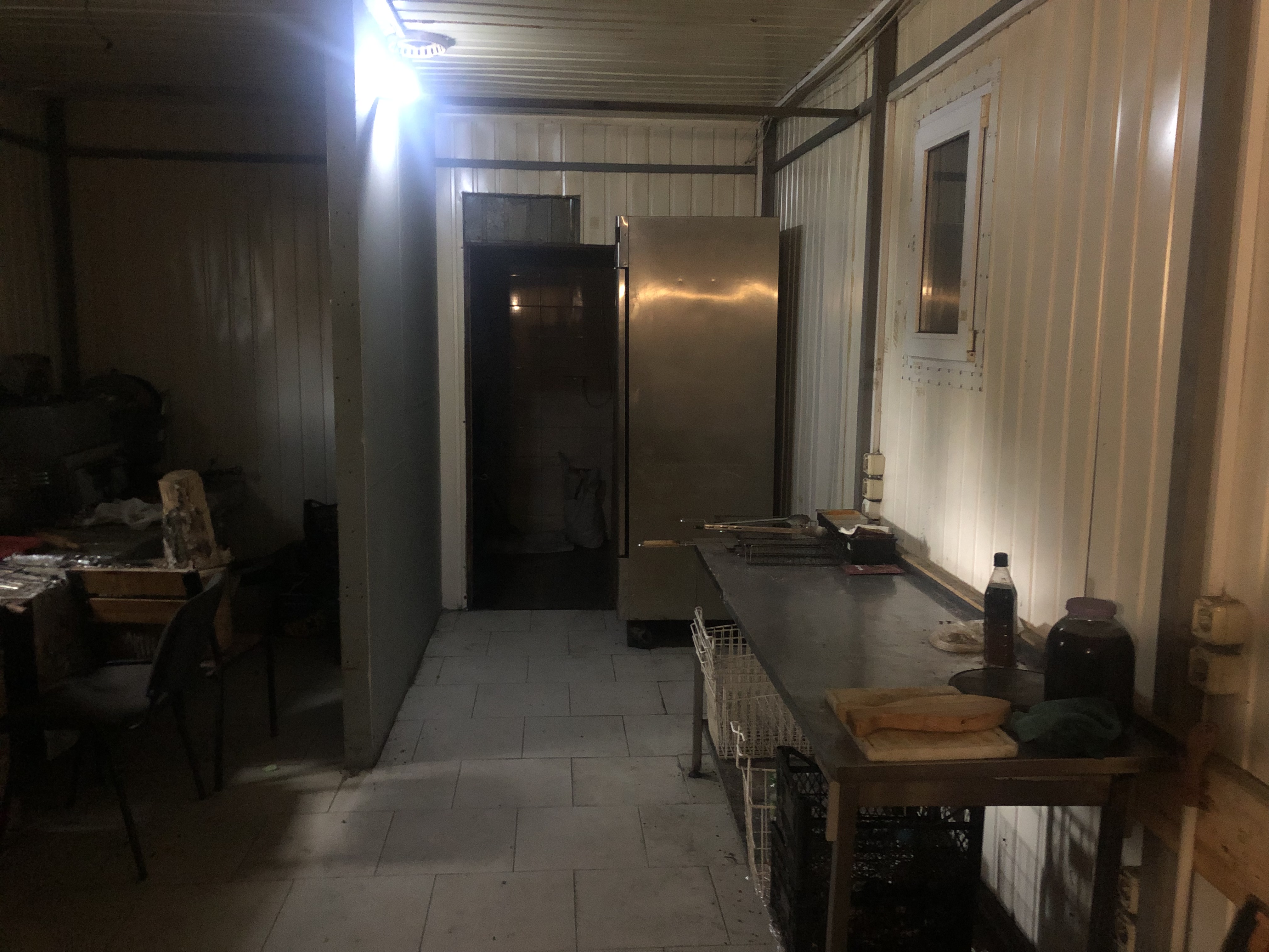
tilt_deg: -6.5
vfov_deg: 49.7
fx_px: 1026
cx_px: 634
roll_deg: -0.2
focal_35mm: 28
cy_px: 476
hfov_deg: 63.4
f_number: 1.8
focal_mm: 4
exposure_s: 1/4
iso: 160
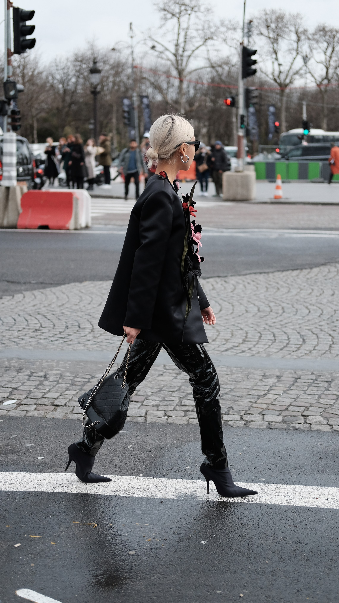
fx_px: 895
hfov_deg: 21.4
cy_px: 302
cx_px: 174
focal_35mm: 56
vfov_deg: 37.2
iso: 800
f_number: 2
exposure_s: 1/8000
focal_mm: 35
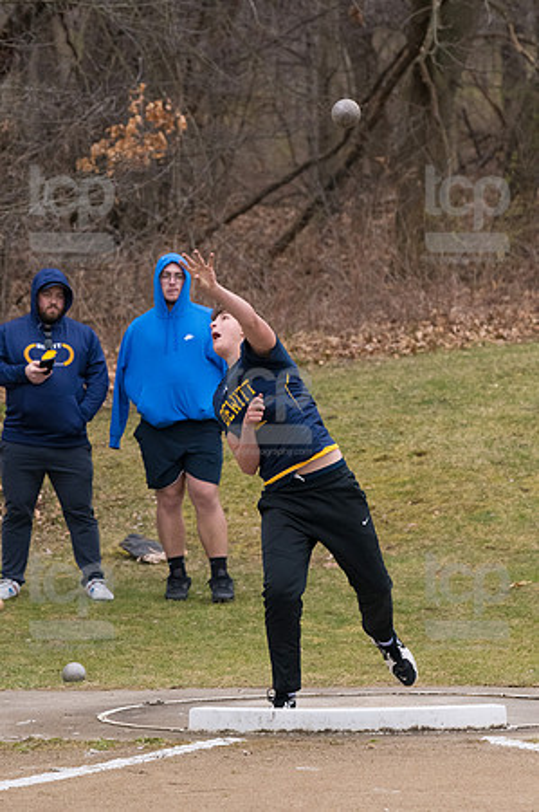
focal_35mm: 240
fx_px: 5402
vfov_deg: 8.6
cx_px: 270
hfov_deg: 5.7
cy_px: 406
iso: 2000
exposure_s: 1/2000
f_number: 5
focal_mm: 160
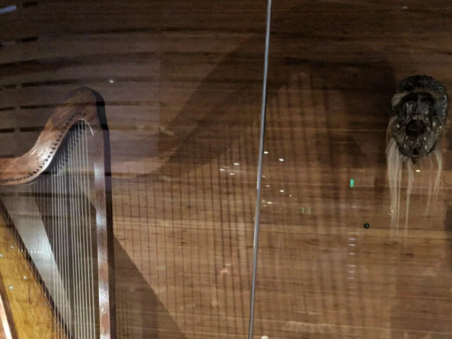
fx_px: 836
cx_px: 240
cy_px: 340
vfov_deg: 22.1
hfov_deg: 30.3
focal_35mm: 64
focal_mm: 4.44
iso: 691
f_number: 1.8
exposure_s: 1/20
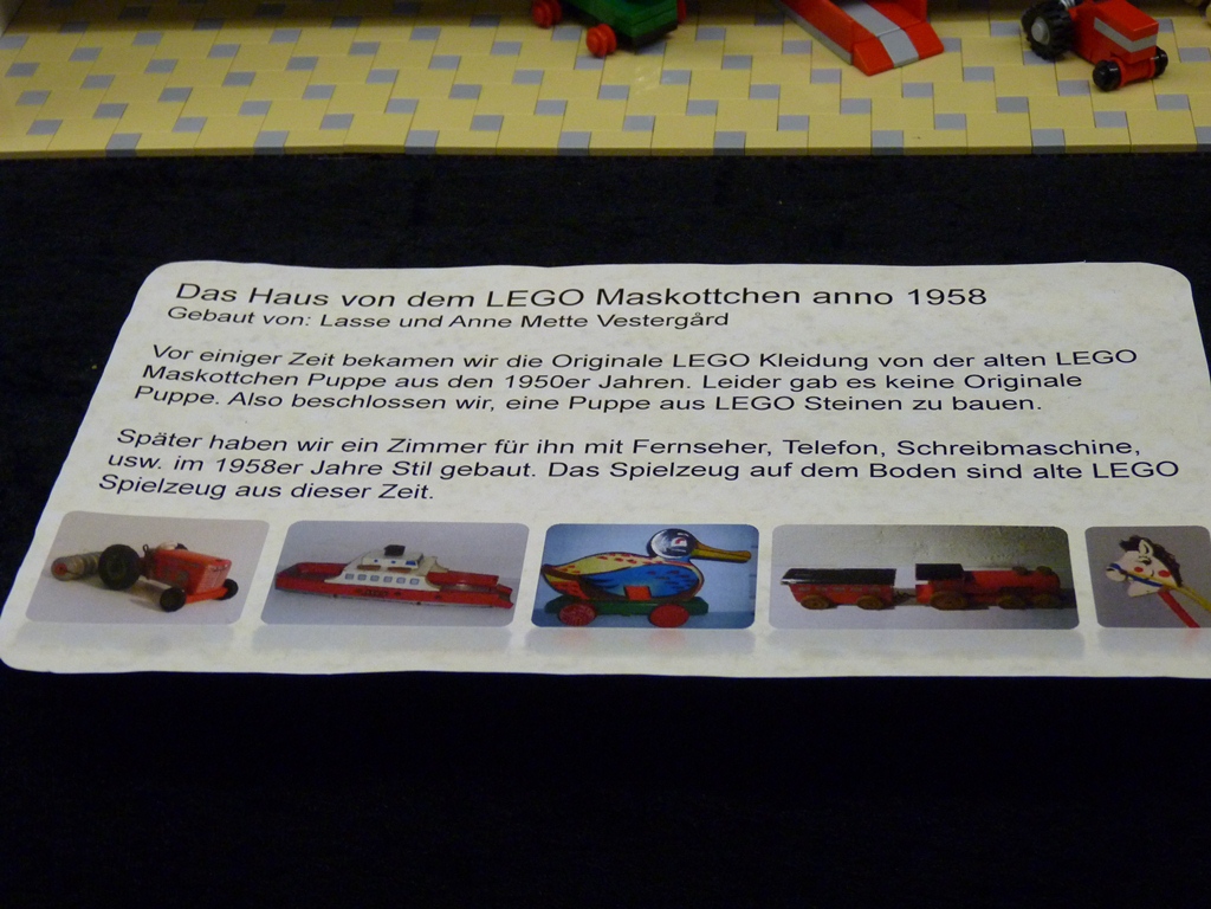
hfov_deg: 30.7
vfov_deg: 23.3
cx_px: 606
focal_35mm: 63
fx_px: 2204
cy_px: 454
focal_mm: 11.1
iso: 400
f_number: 3.2
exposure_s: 1/25
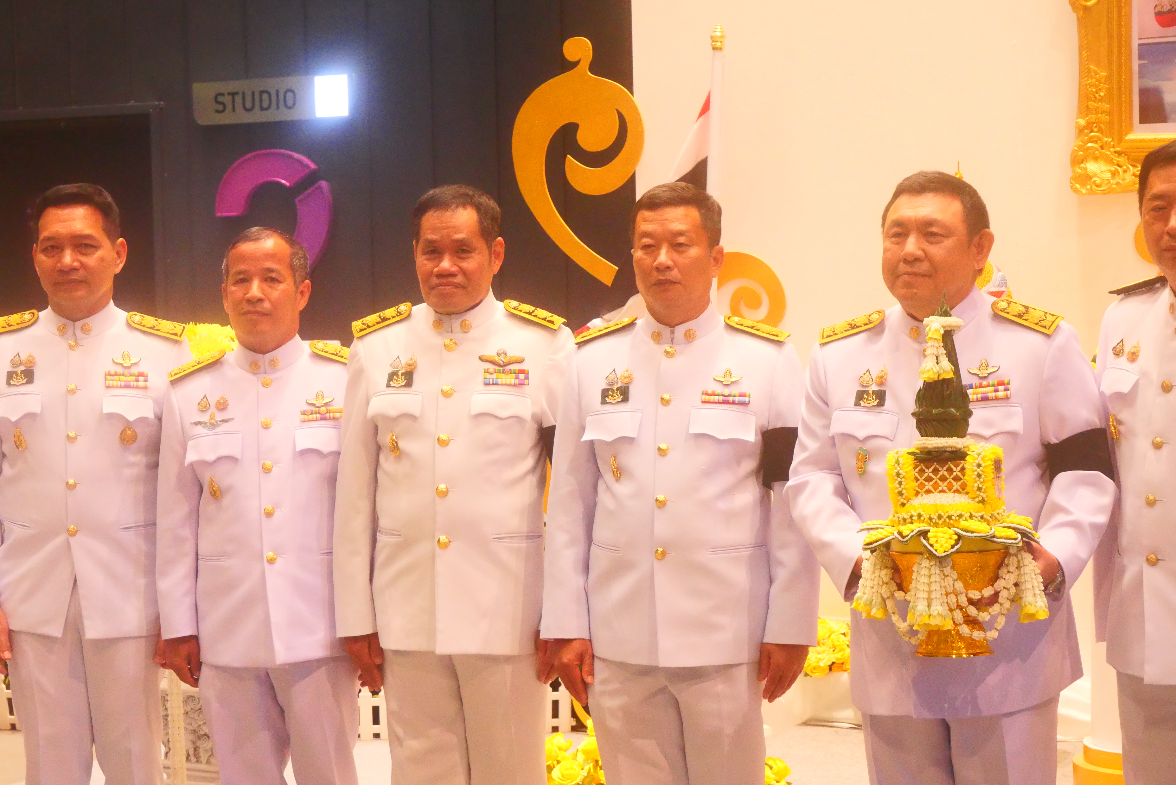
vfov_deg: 16.5
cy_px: 392
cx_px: 588
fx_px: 2713
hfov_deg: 24.5
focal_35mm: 83
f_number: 6.3
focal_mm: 40
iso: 3200
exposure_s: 1/40
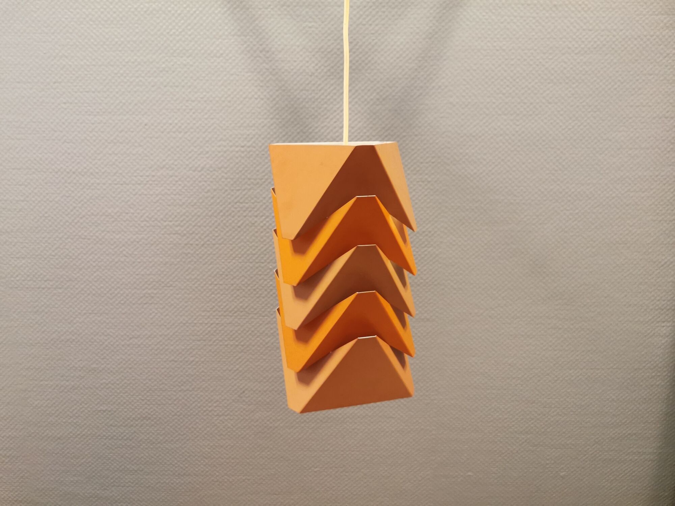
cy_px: 253
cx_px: 338
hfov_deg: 65.3
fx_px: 526
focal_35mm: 27
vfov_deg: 51.4
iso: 250
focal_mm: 5.56
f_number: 1.6
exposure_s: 1/50
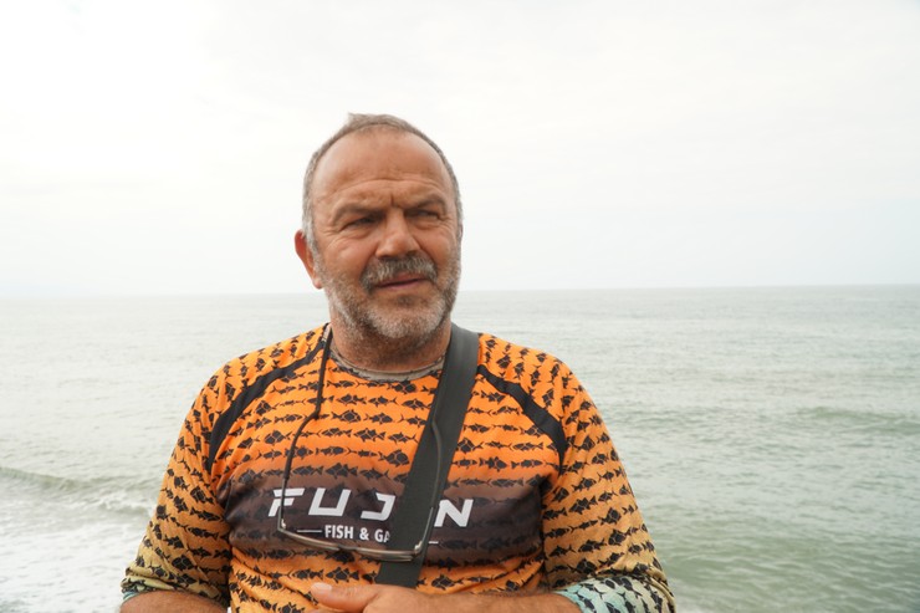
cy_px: 306
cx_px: 460
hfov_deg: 61.9
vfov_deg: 43.6
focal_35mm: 30
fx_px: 766
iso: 100
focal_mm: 20
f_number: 4.5
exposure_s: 1/320
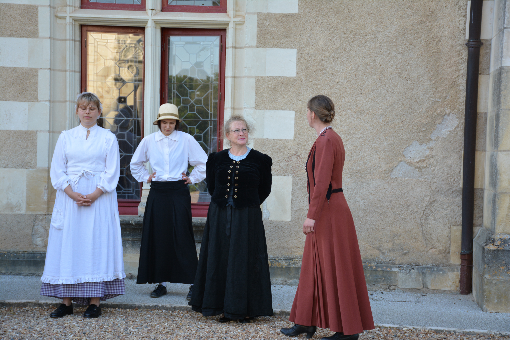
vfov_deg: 16.3
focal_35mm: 84
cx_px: 255
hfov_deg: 24.2
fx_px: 1190
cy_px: 170
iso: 220
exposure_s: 1/125
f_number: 5.6
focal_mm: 56
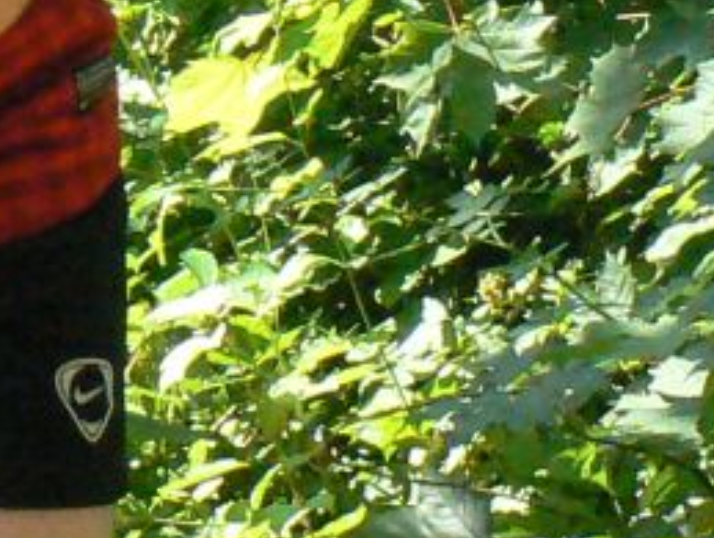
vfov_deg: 3.5
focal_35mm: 422
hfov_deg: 4.7
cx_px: -375
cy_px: -430
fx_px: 8716
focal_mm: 12.6
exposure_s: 1/320
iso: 400
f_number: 8
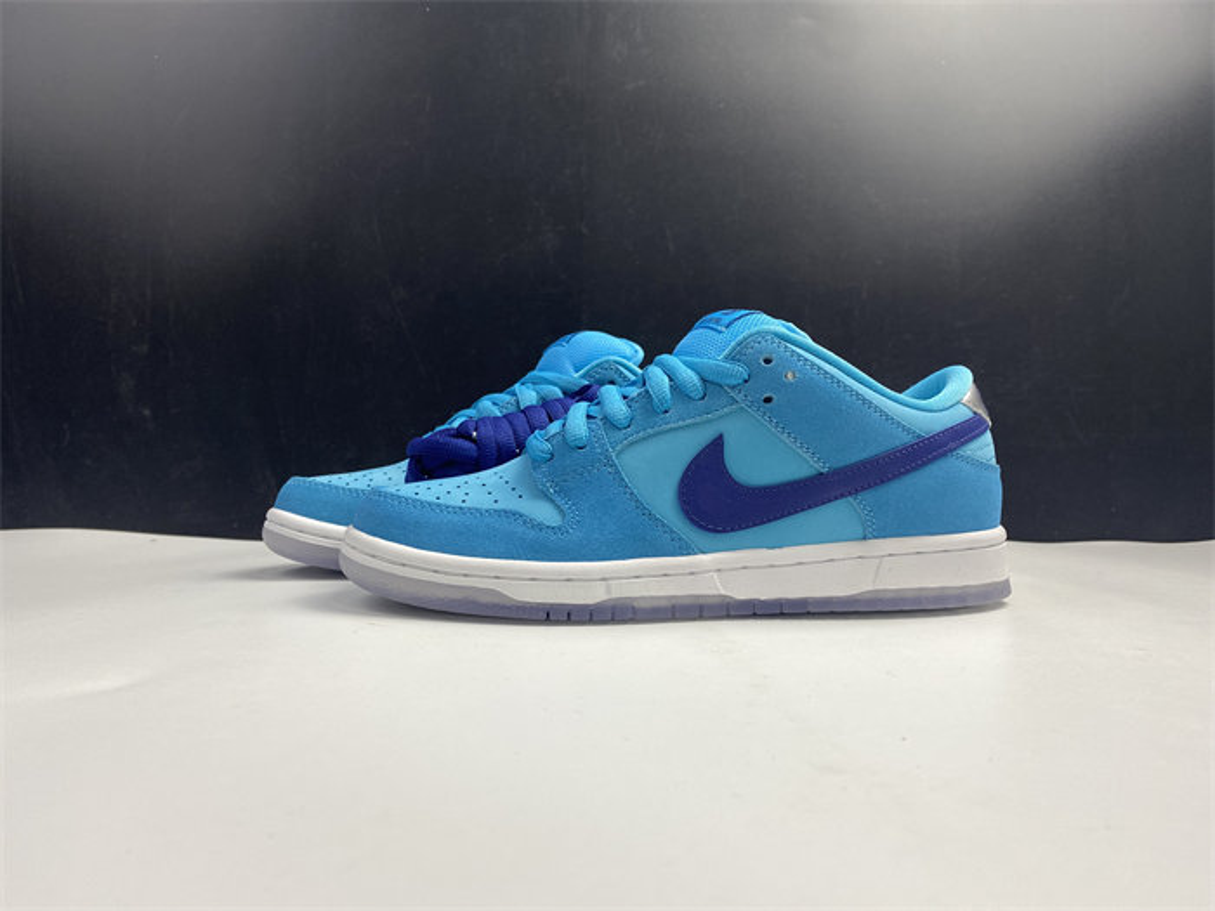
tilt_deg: +2.5
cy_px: 456
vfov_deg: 53.1
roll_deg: +0.4
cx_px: 608
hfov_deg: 67.3
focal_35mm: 26
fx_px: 913
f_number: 1.8
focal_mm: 4.25
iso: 50
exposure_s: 1/100
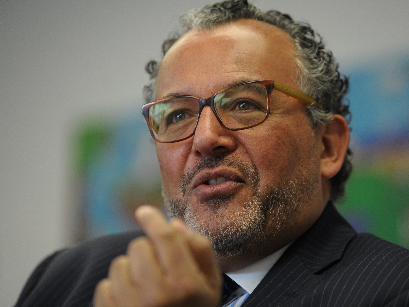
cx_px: 205
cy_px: 153
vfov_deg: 8.0
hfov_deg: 10.7
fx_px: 2186
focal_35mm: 185
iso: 1600
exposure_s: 1/500
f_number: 2.8
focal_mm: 170
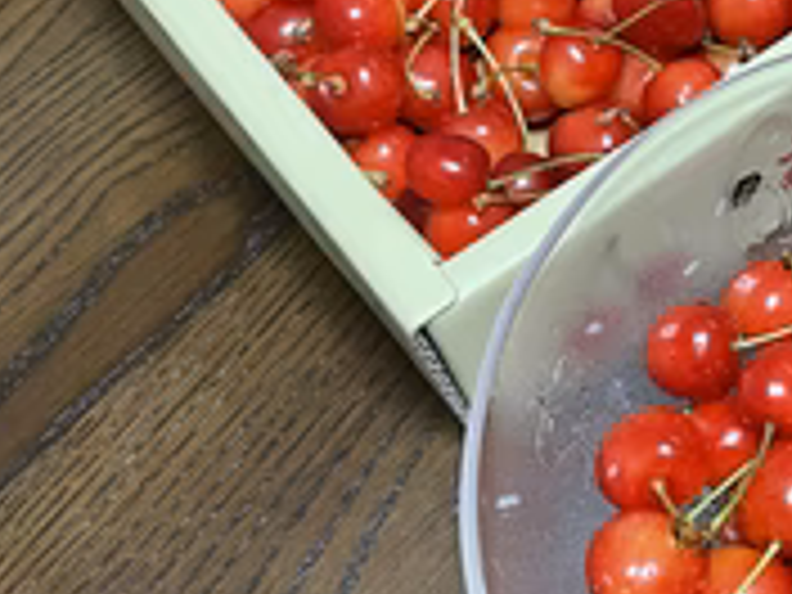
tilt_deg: -62.5
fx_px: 1350
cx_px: 873
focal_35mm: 59
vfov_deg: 24.8
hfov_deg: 29.5
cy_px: 315
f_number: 1.6
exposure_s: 1/53
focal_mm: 4.2
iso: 320
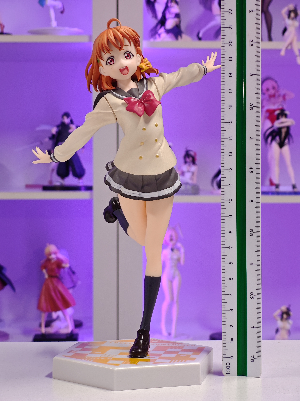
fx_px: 924
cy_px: 200
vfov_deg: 24.4
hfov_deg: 18.4
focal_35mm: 80
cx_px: 150
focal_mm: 7.48
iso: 400
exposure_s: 1/19.5
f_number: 2.4
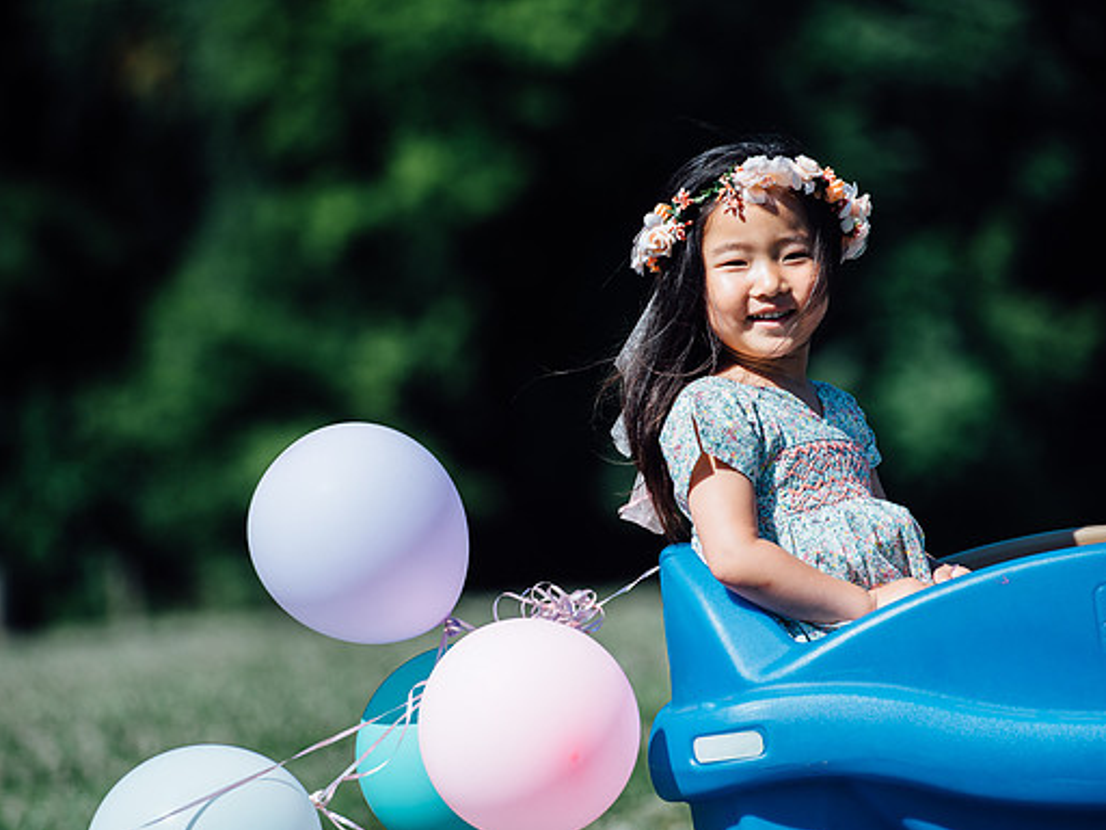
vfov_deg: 6.8
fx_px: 6965
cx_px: 538
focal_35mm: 218
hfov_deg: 9.1
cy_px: 416
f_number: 3.5
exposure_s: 1/2000
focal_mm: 200
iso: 100
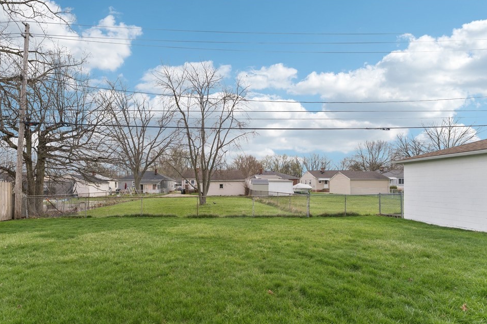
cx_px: 223
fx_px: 216
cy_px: 182
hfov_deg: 96.5
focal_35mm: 16
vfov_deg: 73.4
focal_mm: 14
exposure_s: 1/250
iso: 200
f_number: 8
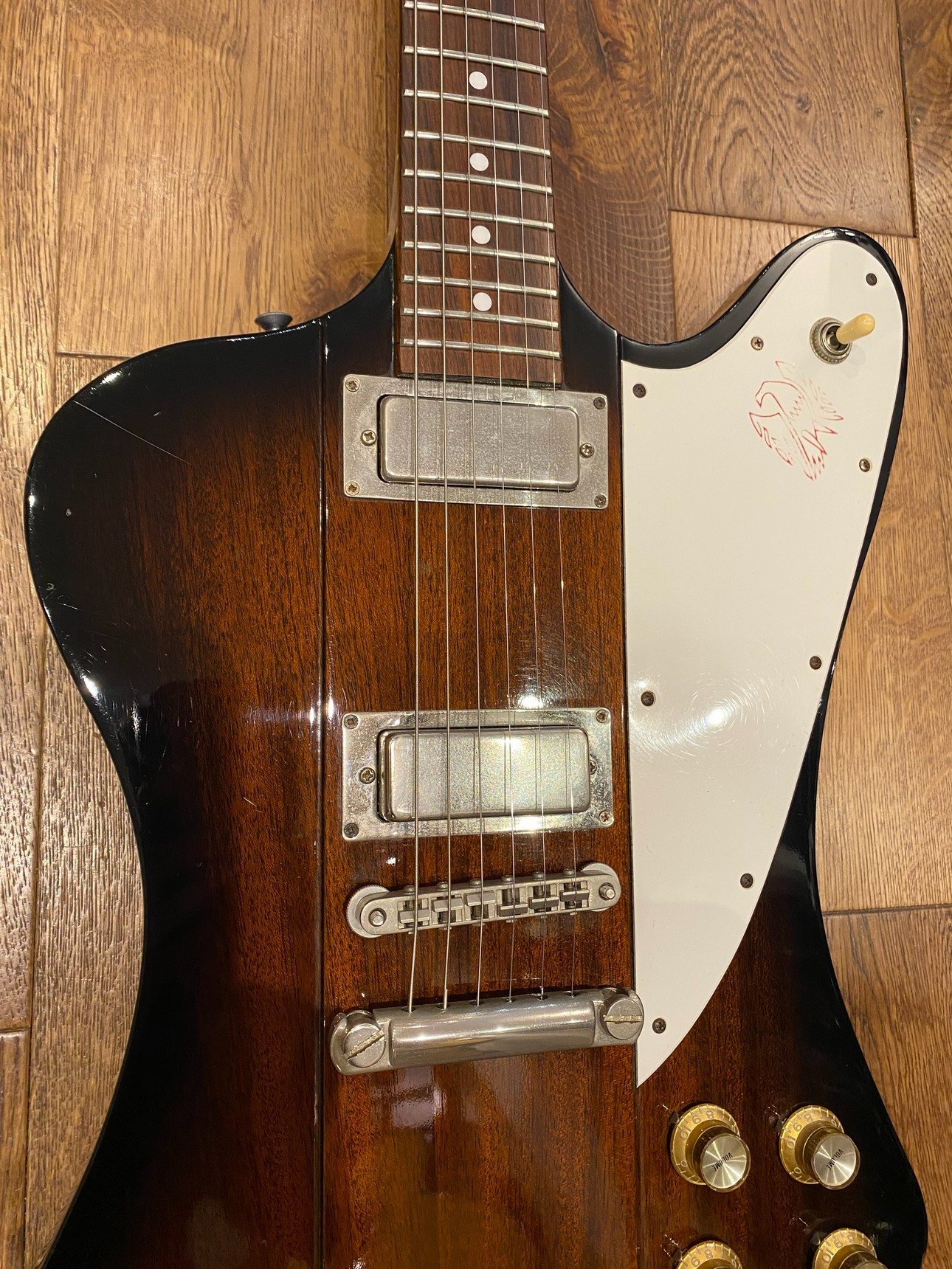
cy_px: 634
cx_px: 476
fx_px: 953
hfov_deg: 53.1
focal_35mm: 26
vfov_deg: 67.3
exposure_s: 1/60
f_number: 1.8
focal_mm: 4.25
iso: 200
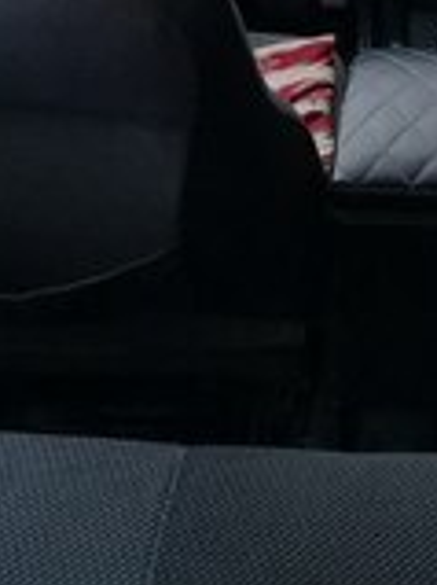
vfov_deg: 19.2
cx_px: 371
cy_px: -99
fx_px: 1635
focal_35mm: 97
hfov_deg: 15.1
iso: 64
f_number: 2.2
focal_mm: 3.3
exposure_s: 1/100
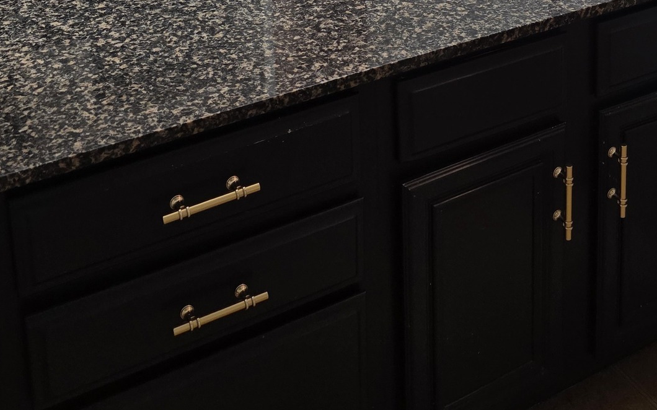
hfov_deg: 38.2
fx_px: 949
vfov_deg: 20.8
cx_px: 363
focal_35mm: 53
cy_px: -201
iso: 200
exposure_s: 1/120
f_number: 1.7
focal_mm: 6.3
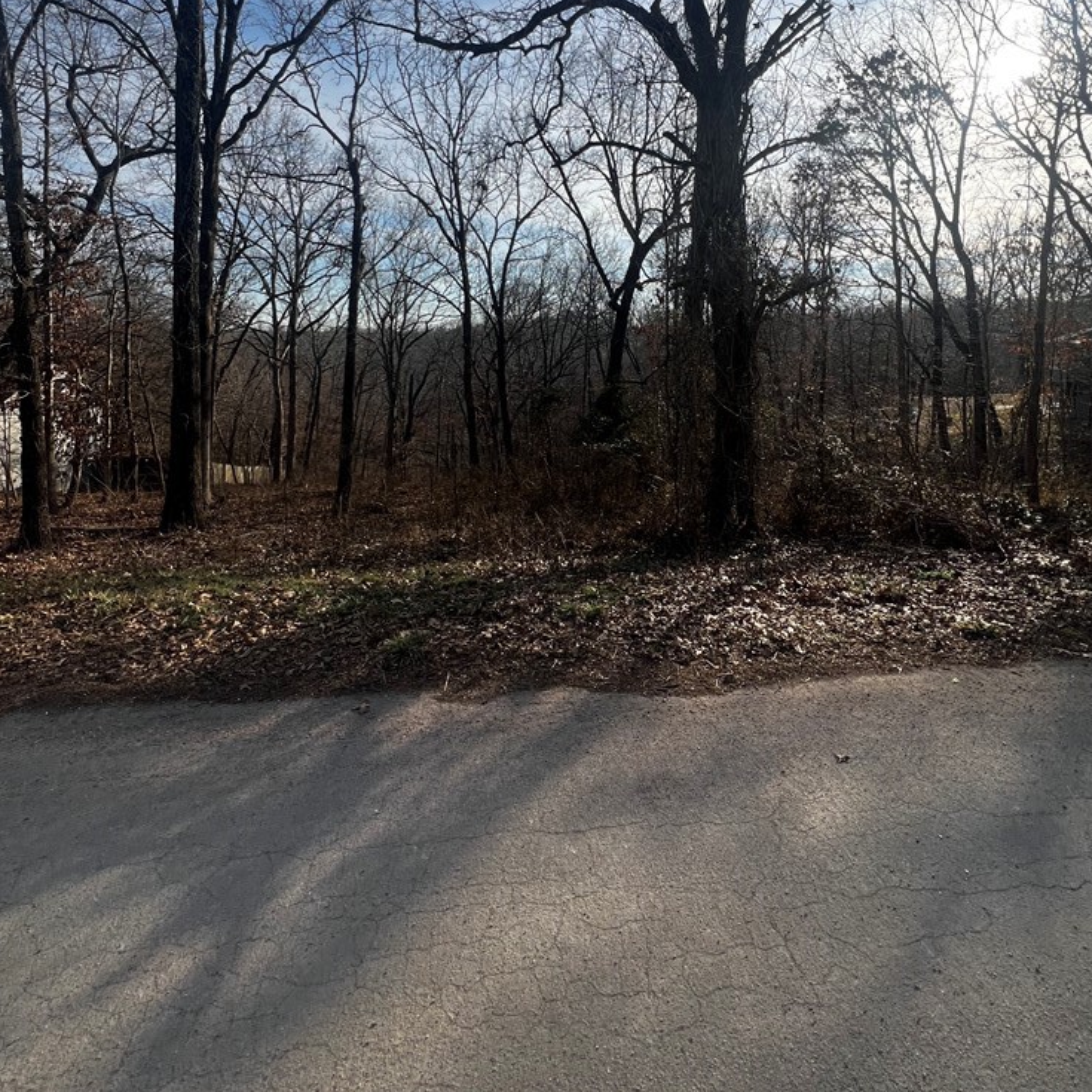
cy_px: 343
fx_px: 571
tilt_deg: +3.0
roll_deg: -1.5
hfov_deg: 87.4
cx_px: 545
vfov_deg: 83.7
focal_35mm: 16
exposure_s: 1/1155
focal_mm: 1.57
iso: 32
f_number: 1.8
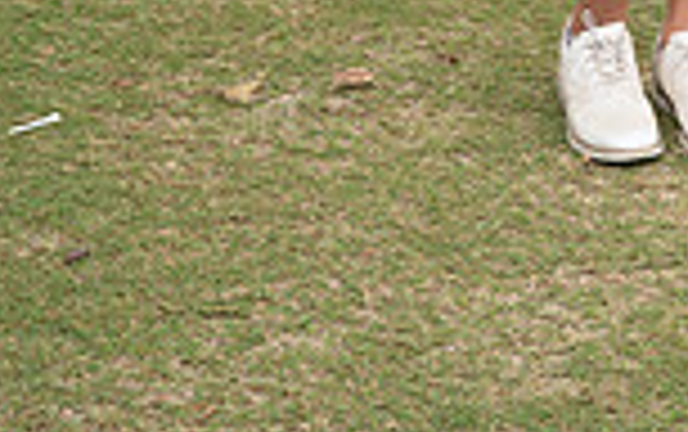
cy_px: -536
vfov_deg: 8.6
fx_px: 2647
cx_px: 661
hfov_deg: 14.6
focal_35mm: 141
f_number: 9
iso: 400
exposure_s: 1/250
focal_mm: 47
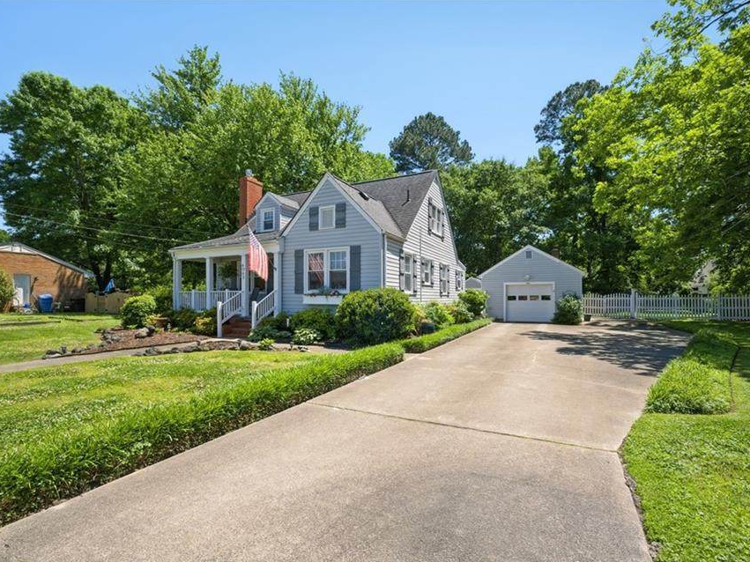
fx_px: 337
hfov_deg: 96.0
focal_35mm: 16
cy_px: 296
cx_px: 369
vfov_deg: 79.5
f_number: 8
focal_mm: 9
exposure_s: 1/400
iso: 250
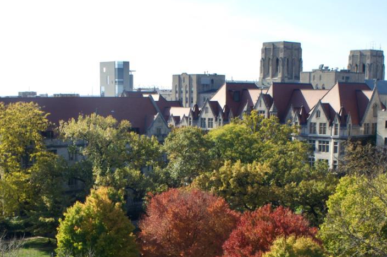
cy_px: 242
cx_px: 161
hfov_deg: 31.4
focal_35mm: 64
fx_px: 687
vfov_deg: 20.6
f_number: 13
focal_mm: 20
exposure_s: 1/100
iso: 200
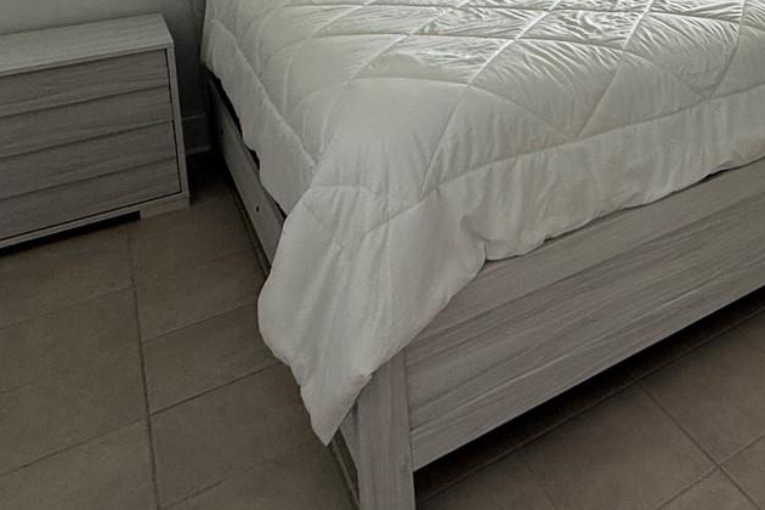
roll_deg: +0.7
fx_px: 786
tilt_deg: -6.5
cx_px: 701
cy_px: -90
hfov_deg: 46.4
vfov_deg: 30.8
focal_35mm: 37
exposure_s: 1/99
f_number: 2.2
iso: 125
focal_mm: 2.22
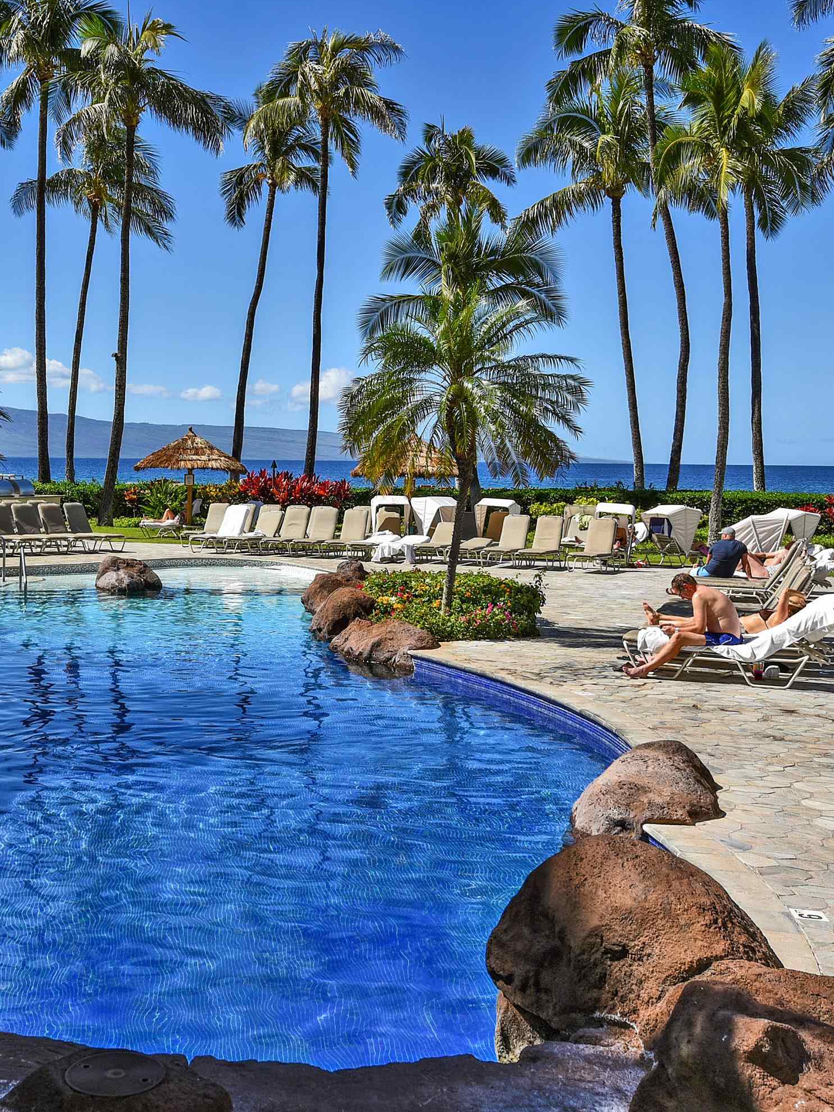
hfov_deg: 38.1
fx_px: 1124
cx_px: 95
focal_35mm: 35
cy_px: 550
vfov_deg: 52.6
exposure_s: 1/200
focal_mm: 24
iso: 100
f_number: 11
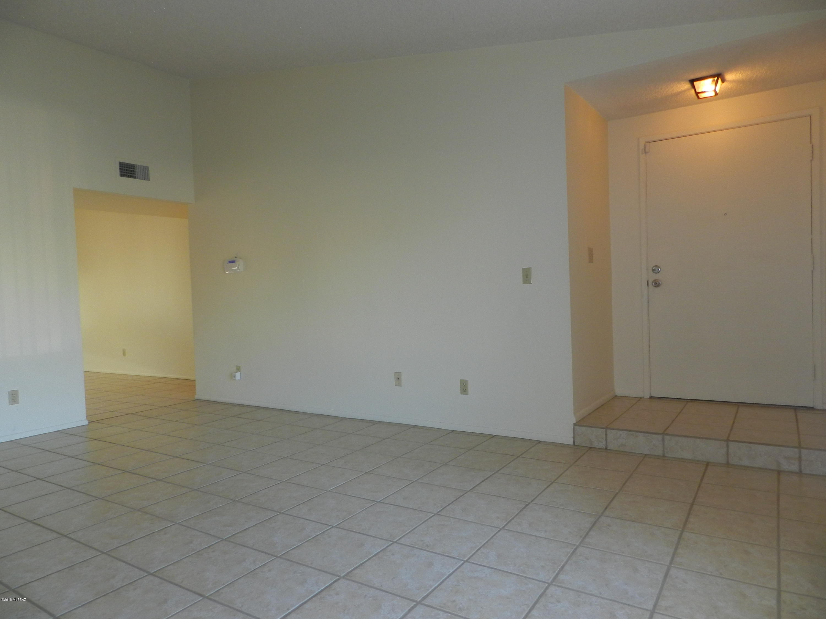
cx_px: 413
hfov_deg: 73.9
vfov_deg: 58.9
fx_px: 549
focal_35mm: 23
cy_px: 310
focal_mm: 4
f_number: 3.4
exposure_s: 1/30
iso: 200
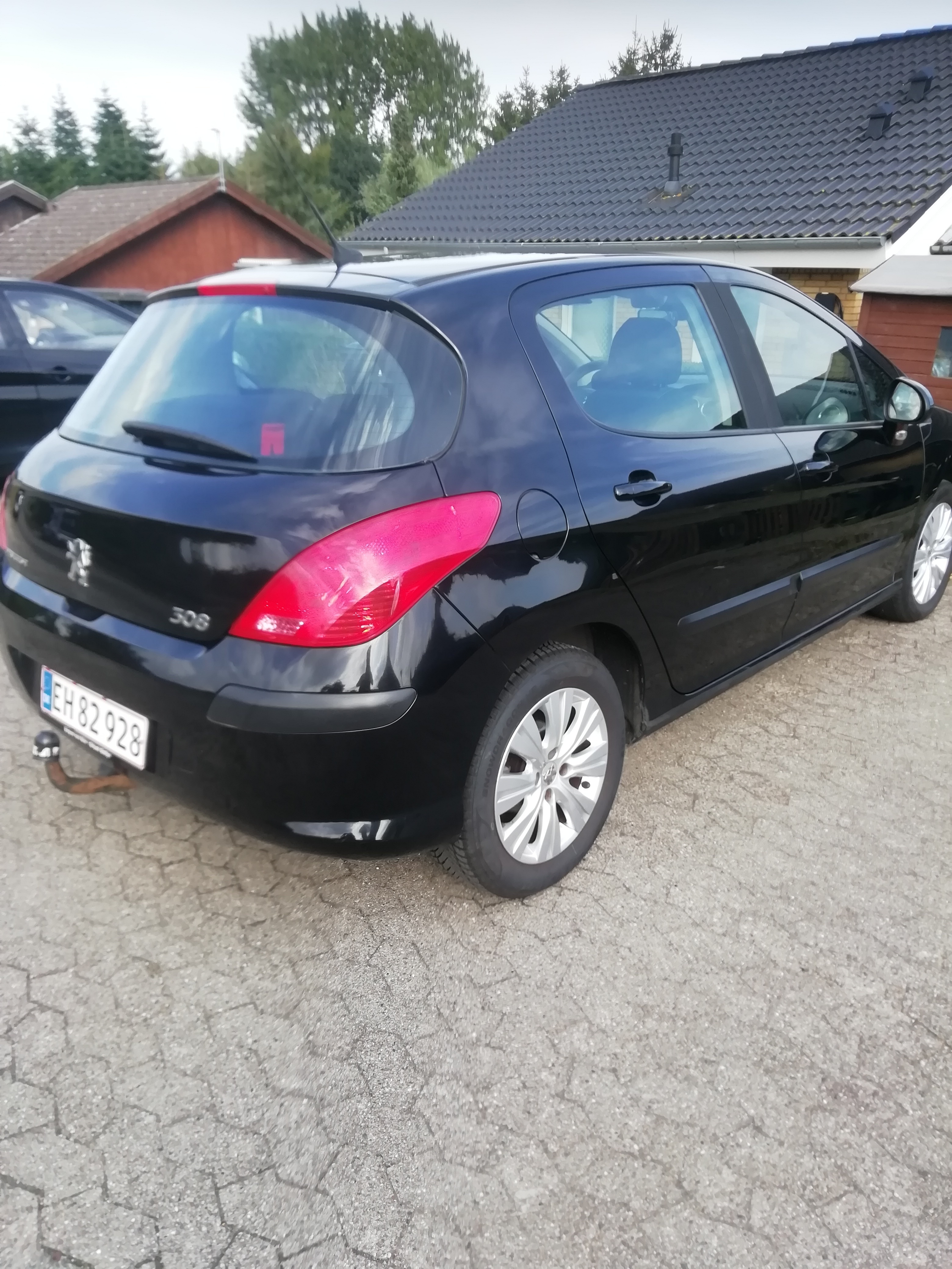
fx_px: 953
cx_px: 476
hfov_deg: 53.1
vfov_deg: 67.3
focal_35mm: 26
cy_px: 634
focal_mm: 3.21
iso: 50
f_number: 2.2
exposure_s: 1/318
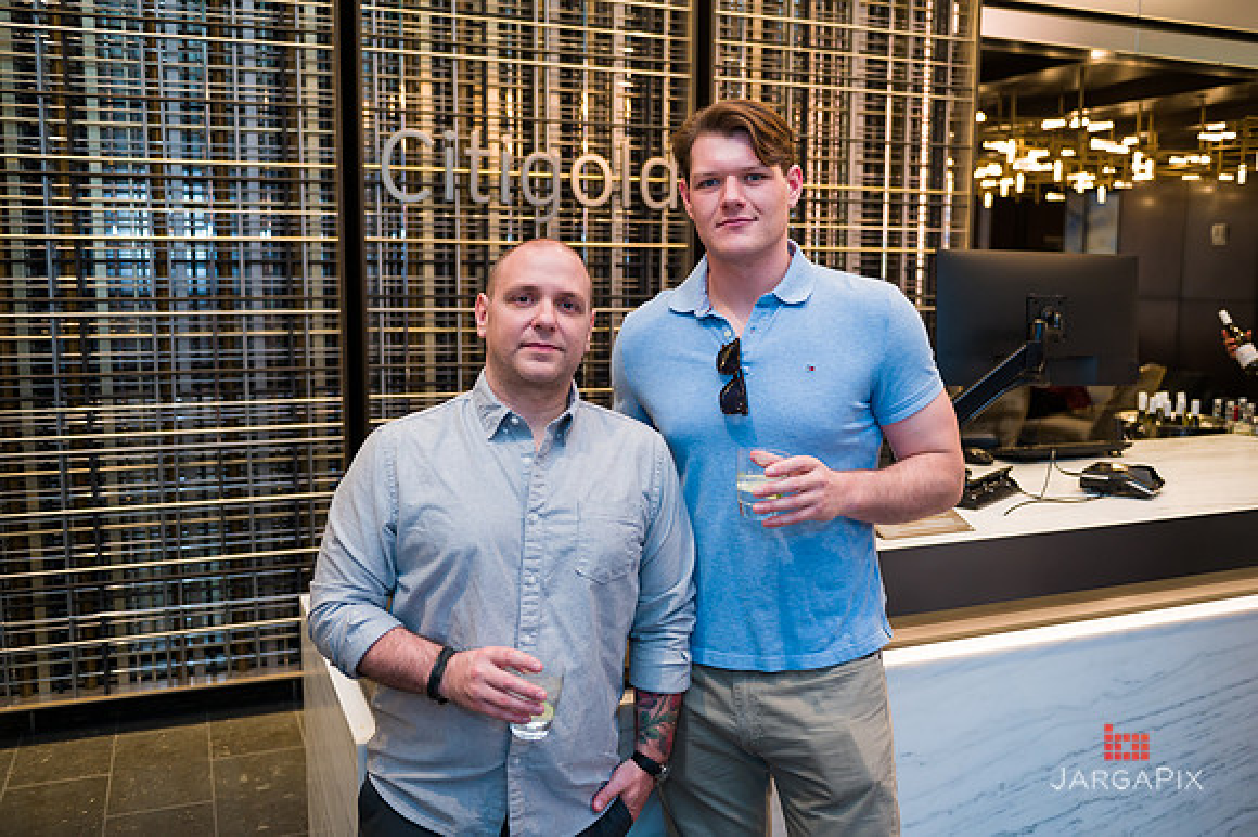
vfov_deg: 41.1
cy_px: 418
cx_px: 629
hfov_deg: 58.7
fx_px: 1118
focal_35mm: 32
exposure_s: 1/200
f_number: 3.2
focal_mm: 32
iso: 400
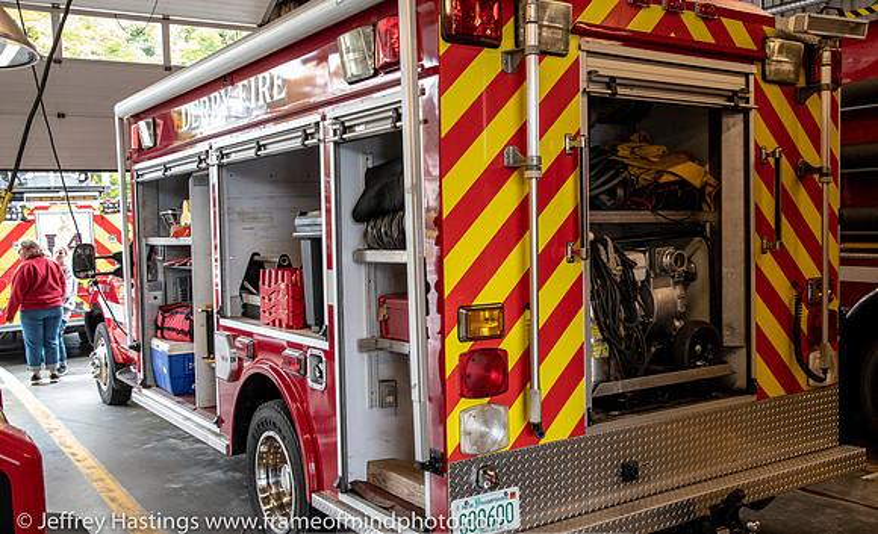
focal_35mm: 37
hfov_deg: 52.6
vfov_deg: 33.5
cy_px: 266
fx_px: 887
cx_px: 467
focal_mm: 22
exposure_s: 1/100
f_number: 4
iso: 2000
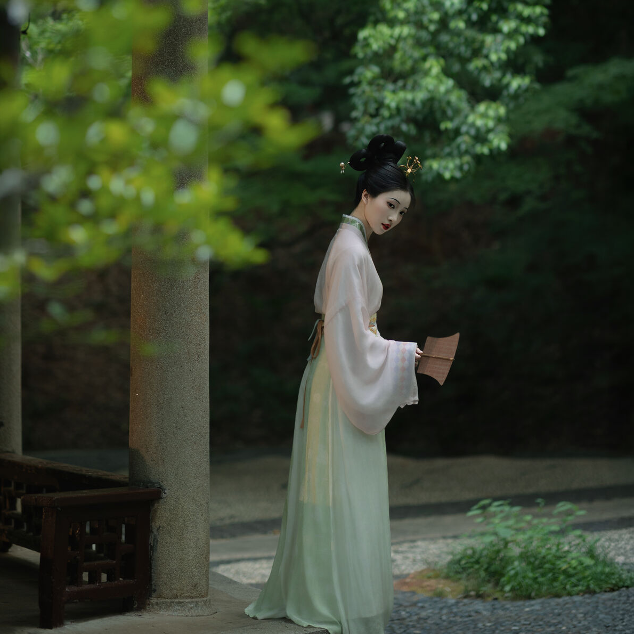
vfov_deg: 16.1
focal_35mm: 108
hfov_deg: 16.1
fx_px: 2238
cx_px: 319
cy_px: 199
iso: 100
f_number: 1.8
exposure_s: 1/40
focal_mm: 85
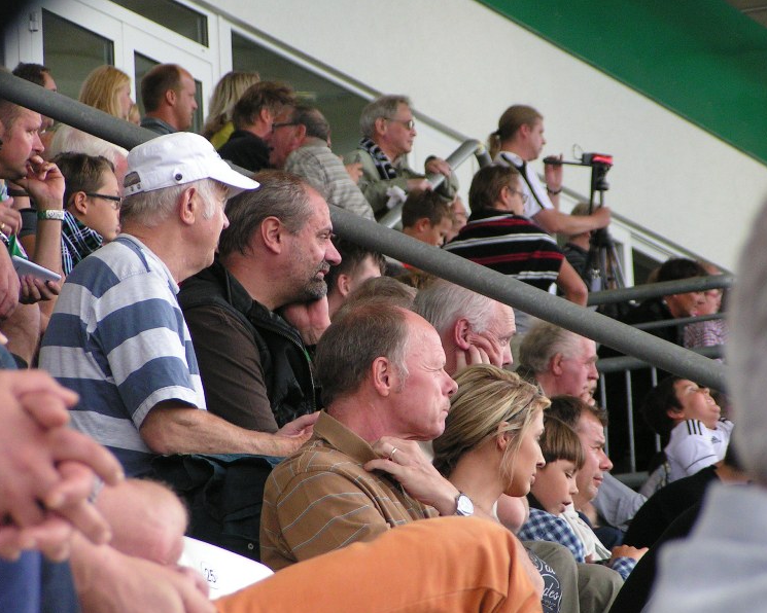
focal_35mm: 216
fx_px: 4903
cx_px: 375
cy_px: 308
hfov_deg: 8.9
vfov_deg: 7.2
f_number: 3.5
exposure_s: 1/250
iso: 160
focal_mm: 31.5
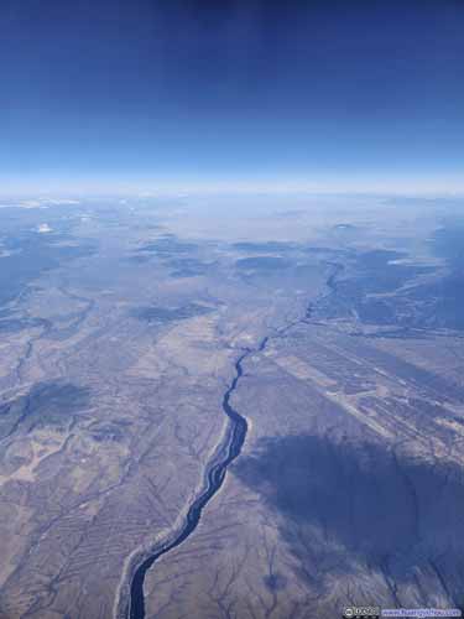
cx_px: 232
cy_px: 310
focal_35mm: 23
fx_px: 411
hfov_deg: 58.9
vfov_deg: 73.9
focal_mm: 5.4
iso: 20
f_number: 1.8
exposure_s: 1/1400
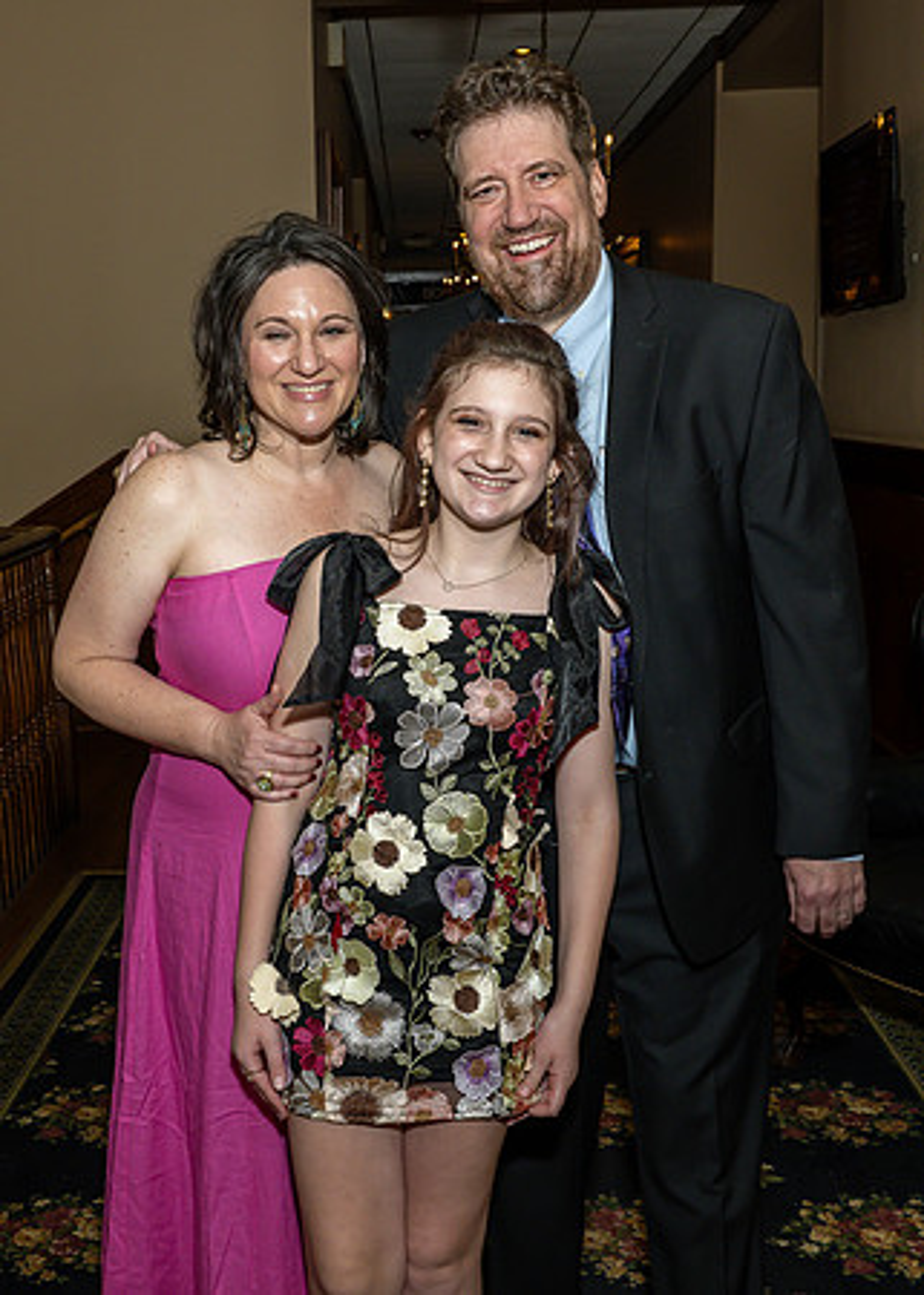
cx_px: 352
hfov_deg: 31.4
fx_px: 1638
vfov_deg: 43.1
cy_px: 627
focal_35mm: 45
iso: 640
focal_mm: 28
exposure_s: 1/250
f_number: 8
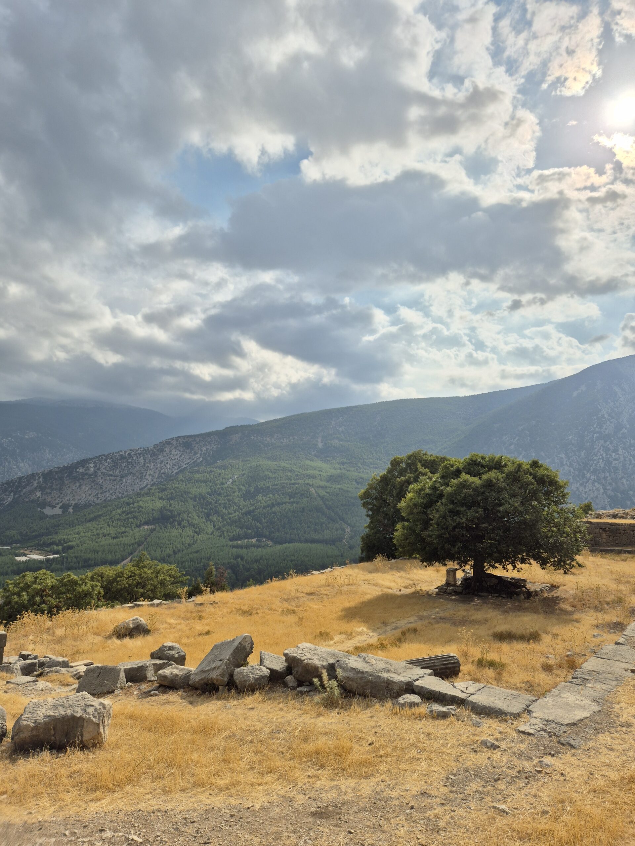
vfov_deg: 73.9
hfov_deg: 58.9
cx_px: 318
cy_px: 423
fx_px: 563
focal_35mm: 23
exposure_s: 1/7664
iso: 25
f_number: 1.8
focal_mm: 5.4
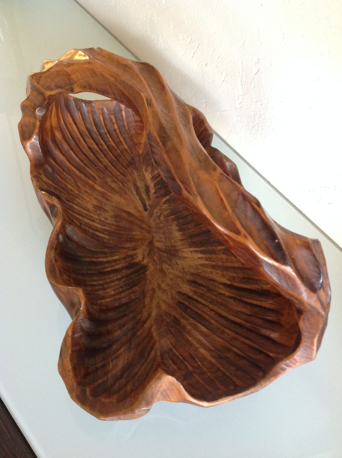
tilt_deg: -56.8
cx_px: 171
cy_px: 229
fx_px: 462
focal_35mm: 35
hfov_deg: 40.6
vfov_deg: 52.7
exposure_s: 1/15
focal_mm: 4.28
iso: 250
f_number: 2.4
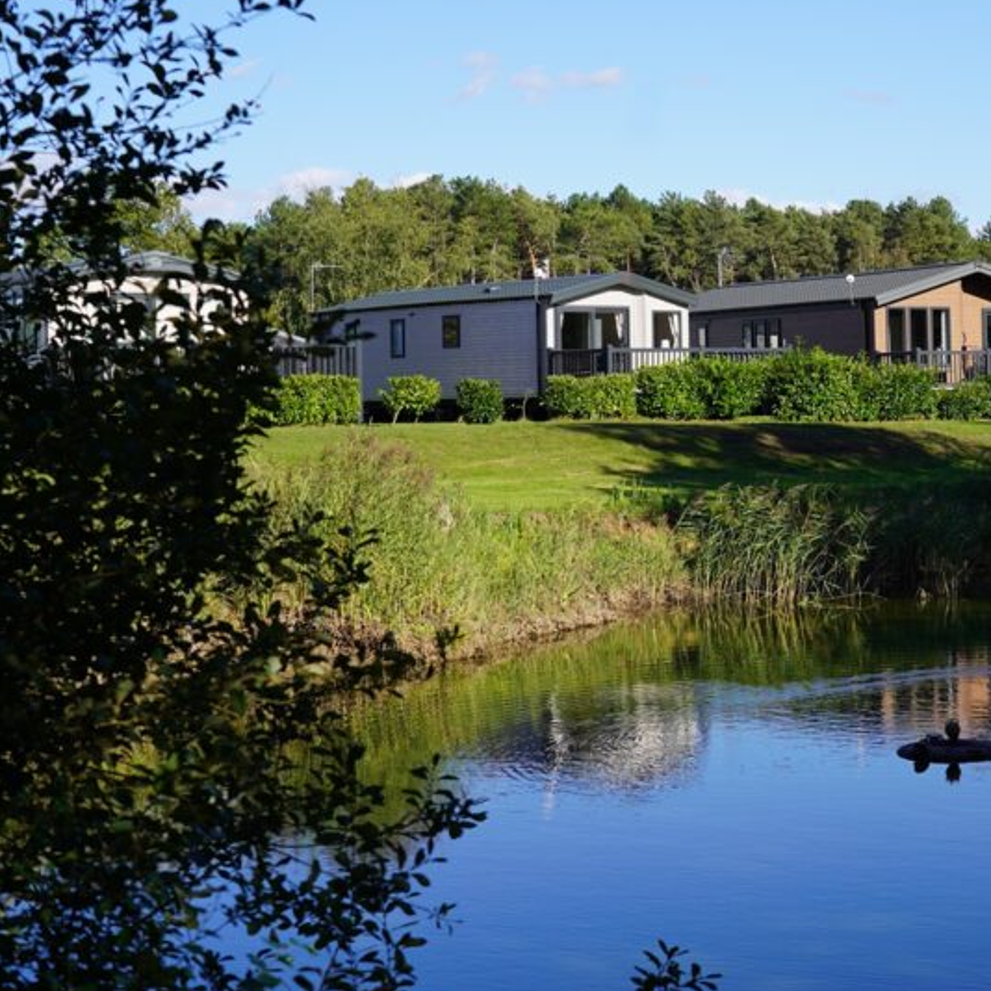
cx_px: 946
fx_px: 2429
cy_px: 433
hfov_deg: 22.3
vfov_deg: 23.0
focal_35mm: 75
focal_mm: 46
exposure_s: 1/500
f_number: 5
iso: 100
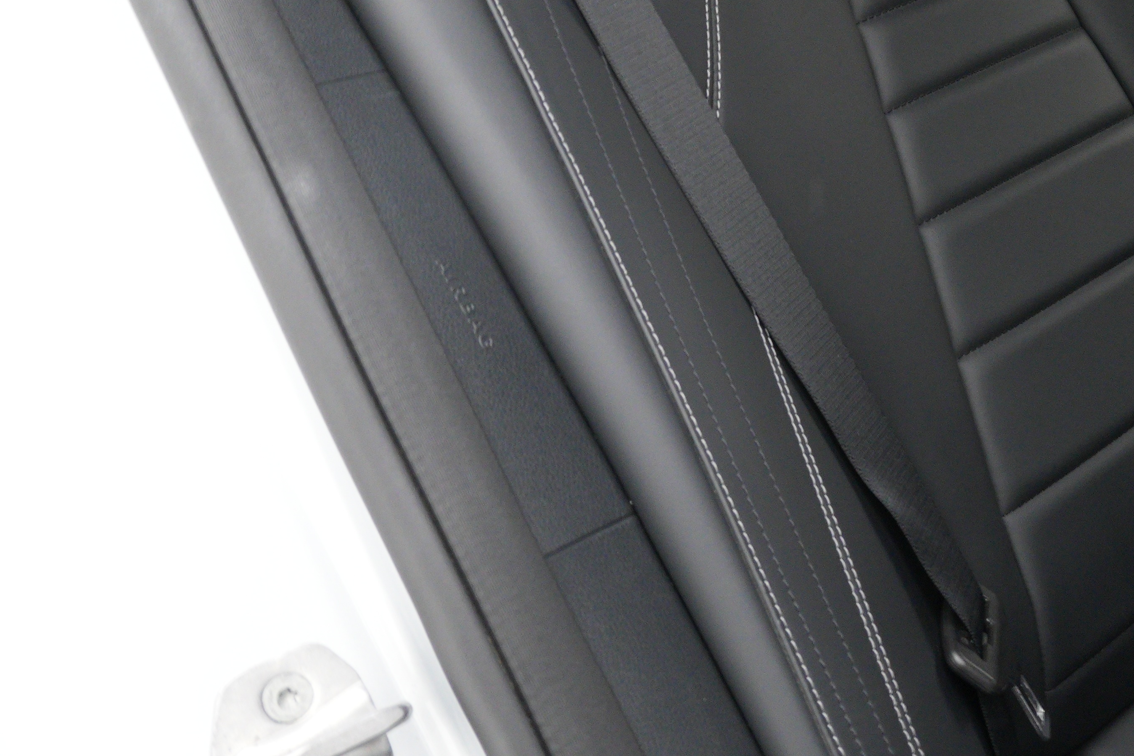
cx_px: 1259
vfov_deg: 21.3
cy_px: 28
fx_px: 1953
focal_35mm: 62
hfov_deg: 29.1
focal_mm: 18
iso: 1000
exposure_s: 1/30
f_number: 7.1
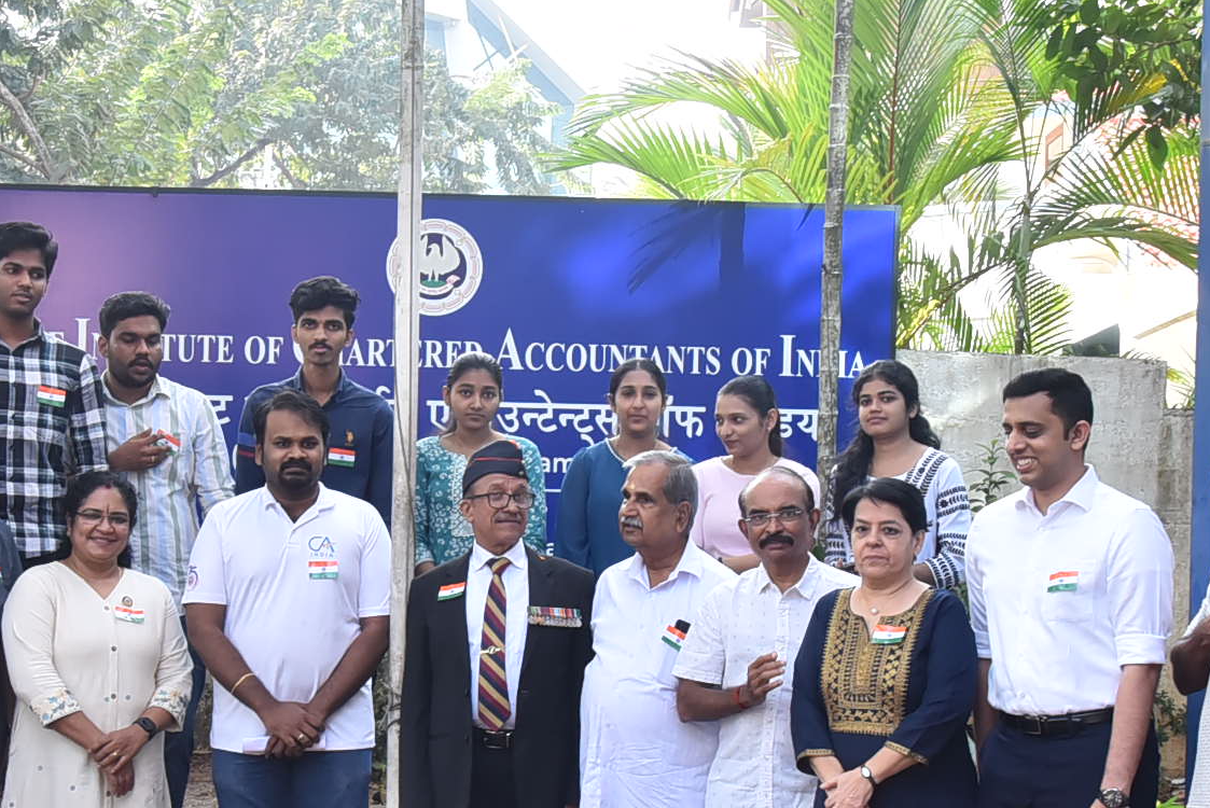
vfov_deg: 16.4
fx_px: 2791
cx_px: 515
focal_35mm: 83
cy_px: 580
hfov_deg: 24.4
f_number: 10
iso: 1600
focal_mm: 31
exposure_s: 1/160
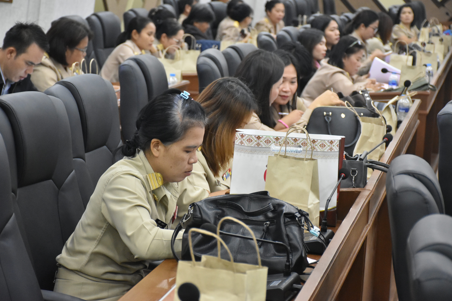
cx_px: 226
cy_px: 150
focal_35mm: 105
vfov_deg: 13.0
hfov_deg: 19.5
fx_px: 1318
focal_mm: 70
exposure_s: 1/80
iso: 2500
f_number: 5
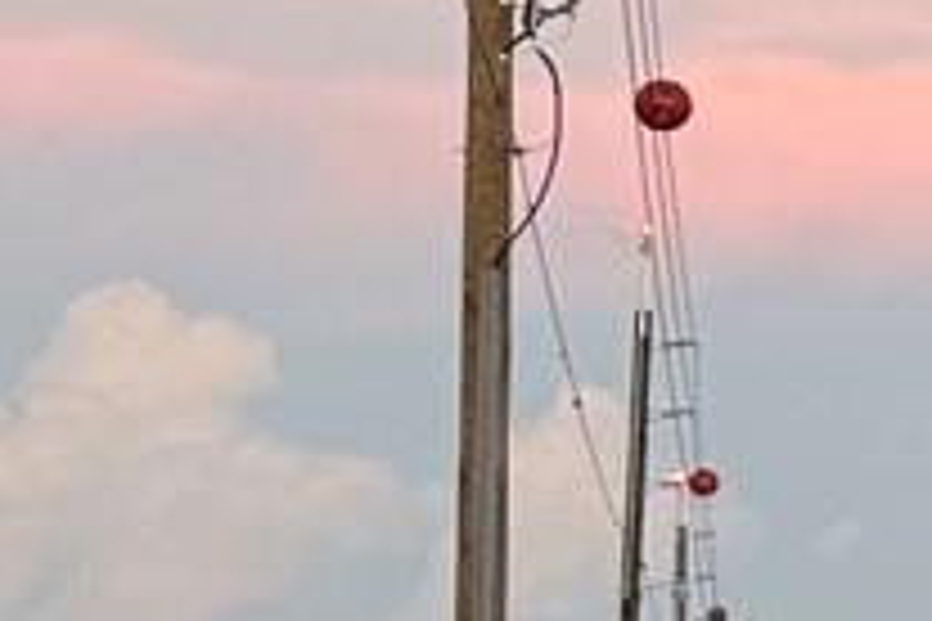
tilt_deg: +4.0
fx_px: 4996
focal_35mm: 193
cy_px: 562
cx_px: 3525
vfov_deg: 7.1
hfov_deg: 7.8
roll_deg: -1.0
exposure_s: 1/121
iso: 200
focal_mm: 6.76
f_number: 1.78
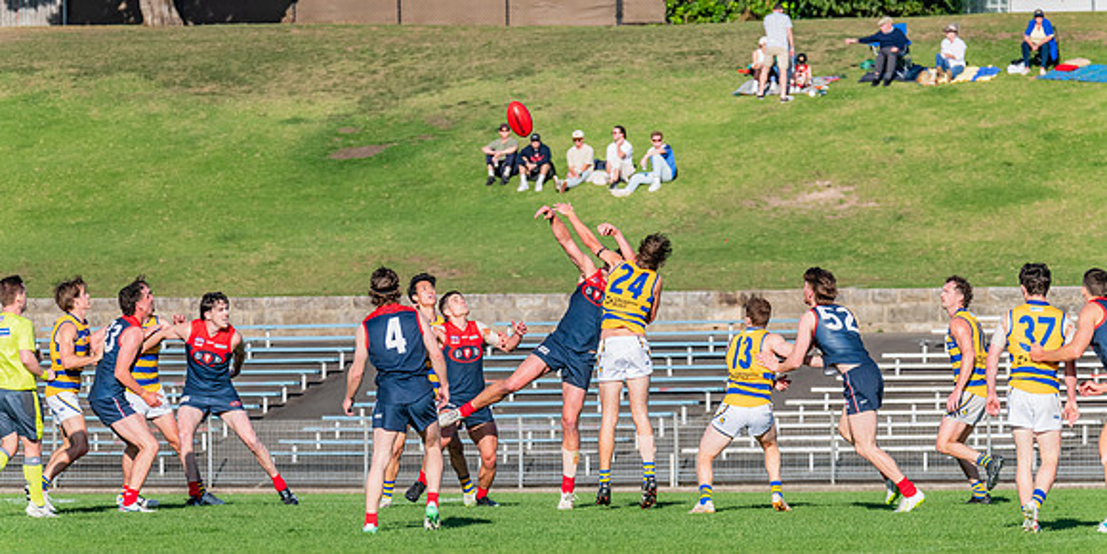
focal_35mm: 355
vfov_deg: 3.1
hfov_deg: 6.2
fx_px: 10160
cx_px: 553
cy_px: 281
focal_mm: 330
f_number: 10
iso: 800
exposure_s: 1/1600
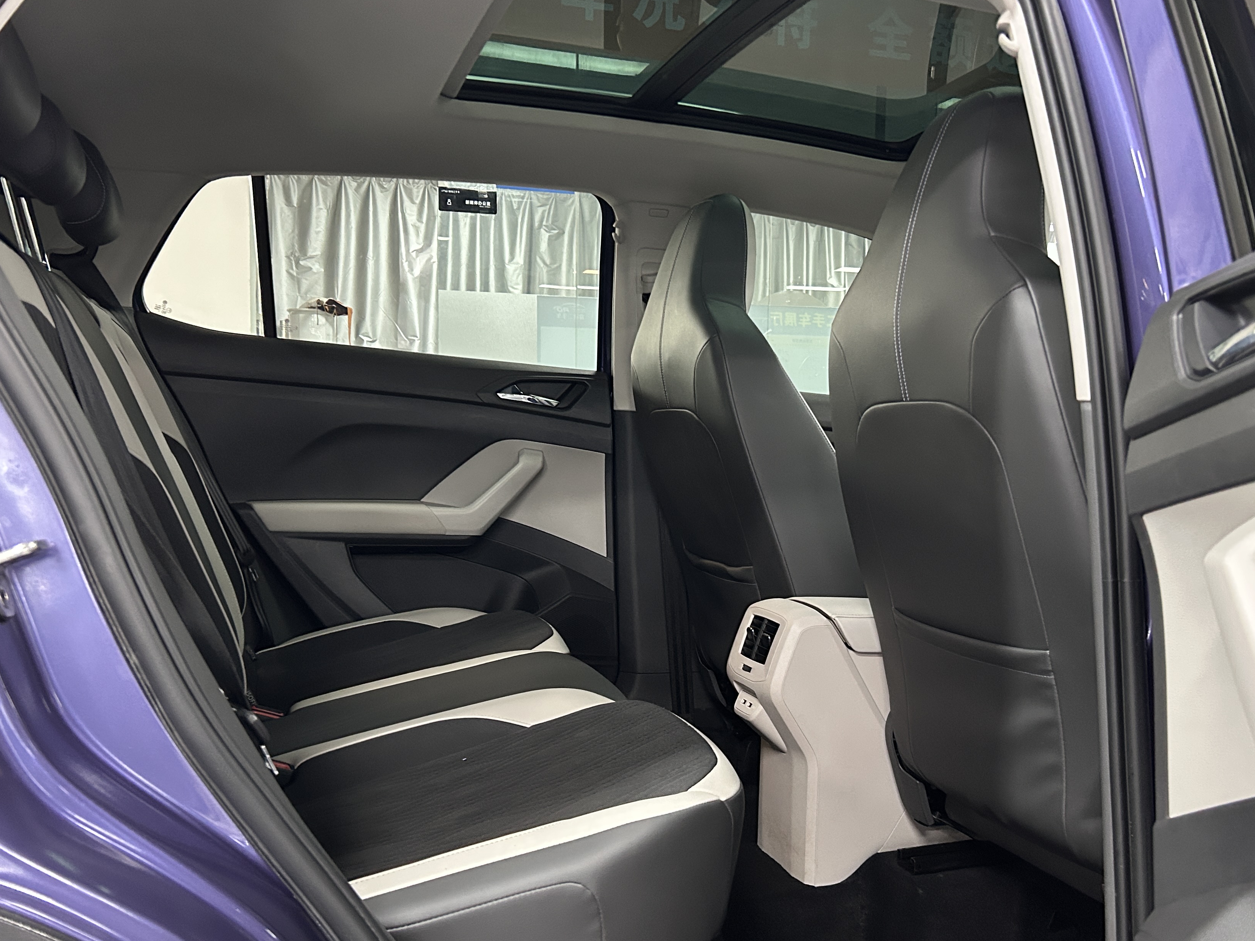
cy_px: 494
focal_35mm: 32
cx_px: 634
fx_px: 1160
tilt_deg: -3.9
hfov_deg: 56.8
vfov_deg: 44.1
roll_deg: -0.5
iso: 500
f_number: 1.5
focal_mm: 5.7
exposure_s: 1/50
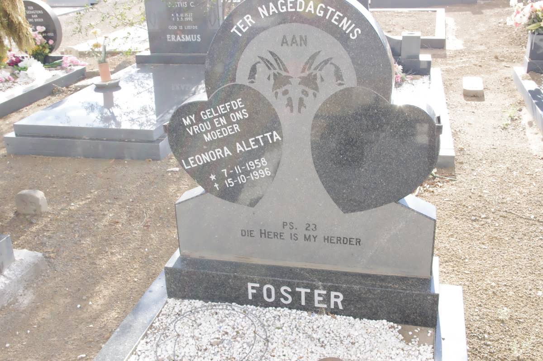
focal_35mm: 39
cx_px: 272
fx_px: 588
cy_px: 180
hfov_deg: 49.6
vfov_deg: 34.1
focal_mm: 26.25
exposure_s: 1/125
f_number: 11
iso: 800
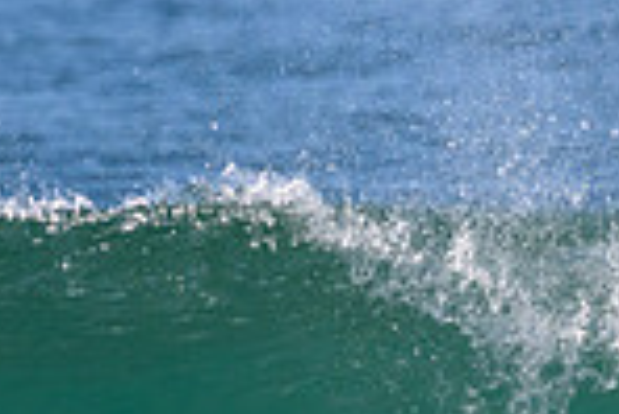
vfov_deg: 0.4
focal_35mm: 3138
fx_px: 54008
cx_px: 544
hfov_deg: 0.7
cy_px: 537
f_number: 11
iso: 1600
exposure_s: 1/2000
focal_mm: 800
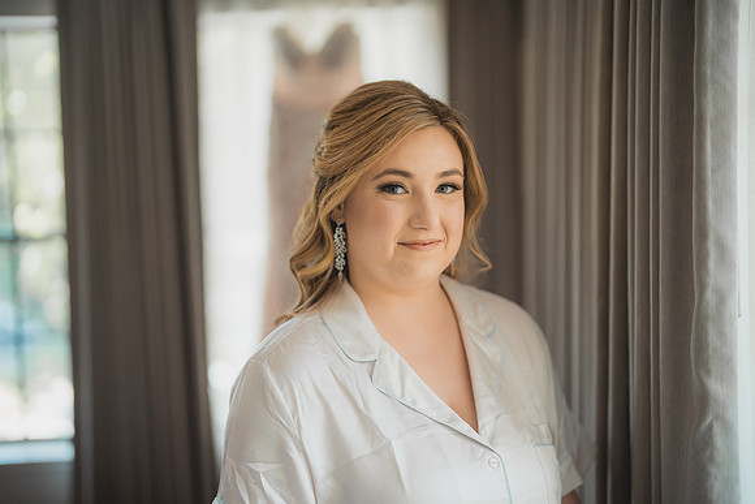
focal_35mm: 50
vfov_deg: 27.0
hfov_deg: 39.6
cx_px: 378
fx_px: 1049
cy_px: 252
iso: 400
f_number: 1.2
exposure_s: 1/500
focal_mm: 50
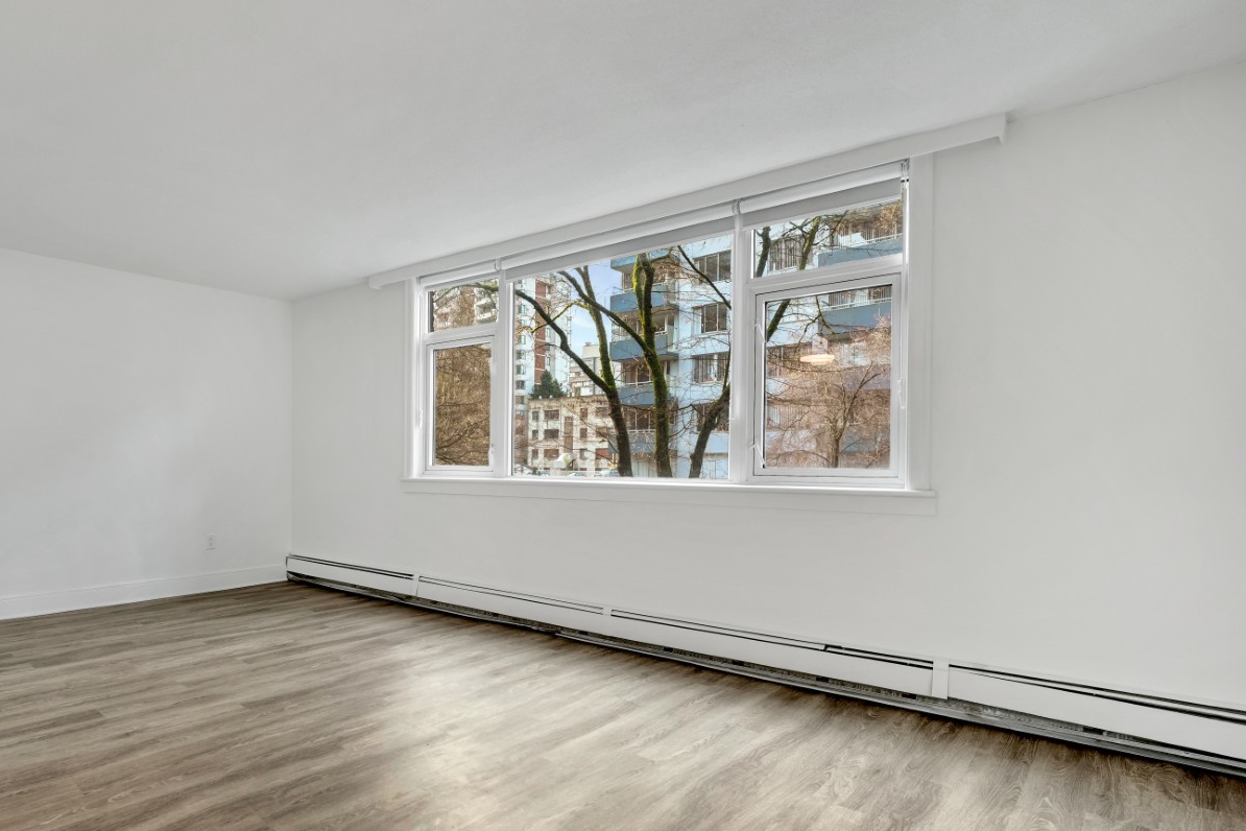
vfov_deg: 62.2
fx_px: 686
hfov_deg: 82.2
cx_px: 434
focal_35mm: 20
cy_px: 461
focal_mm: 14.6
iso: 400
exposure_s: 1/50
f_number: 4.5
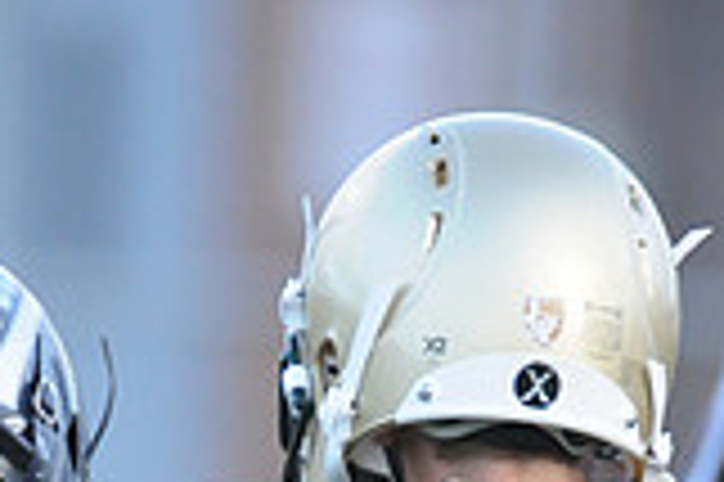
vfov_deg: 0.6
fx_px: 43516
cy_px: 863
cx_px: 162
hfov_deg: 1.0
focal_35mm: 2166
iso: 1600
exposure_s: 1/500
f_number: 4
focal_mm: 400
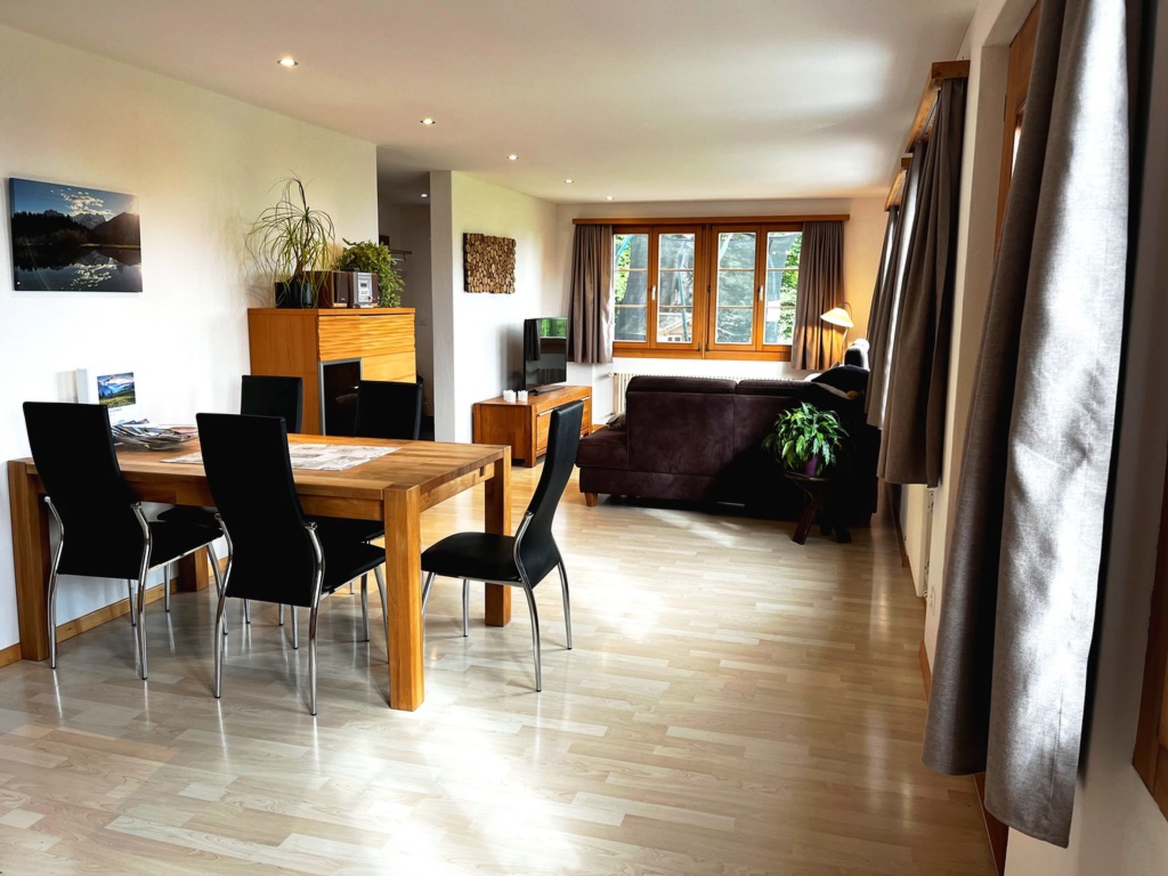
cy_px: 438
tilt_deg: -9.0
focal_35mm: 26
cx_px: 584
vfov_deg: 53.1
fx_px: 877
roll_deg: -0.7
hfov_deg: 67.3
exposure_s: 1/100
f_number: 1.6
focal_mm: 5.1
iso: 100
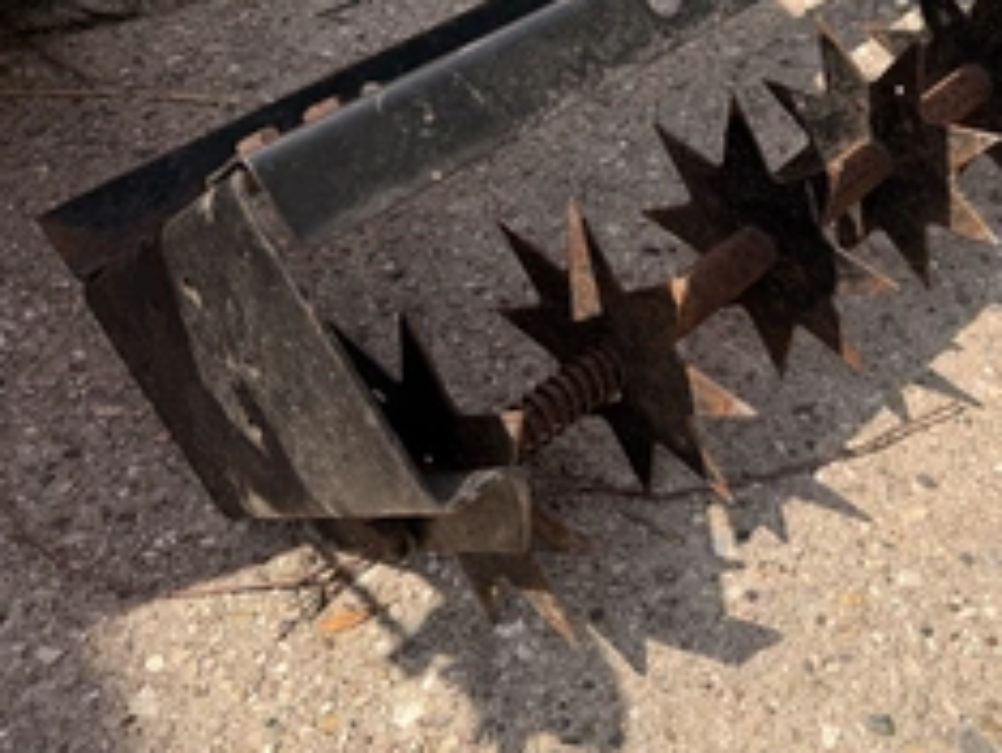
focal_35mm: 41
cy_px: 261
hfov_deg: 44.7
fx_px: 1188
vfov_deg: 34.9
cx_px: 702
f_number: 1.78
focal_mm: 6.76
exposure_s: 1/4673
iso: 80
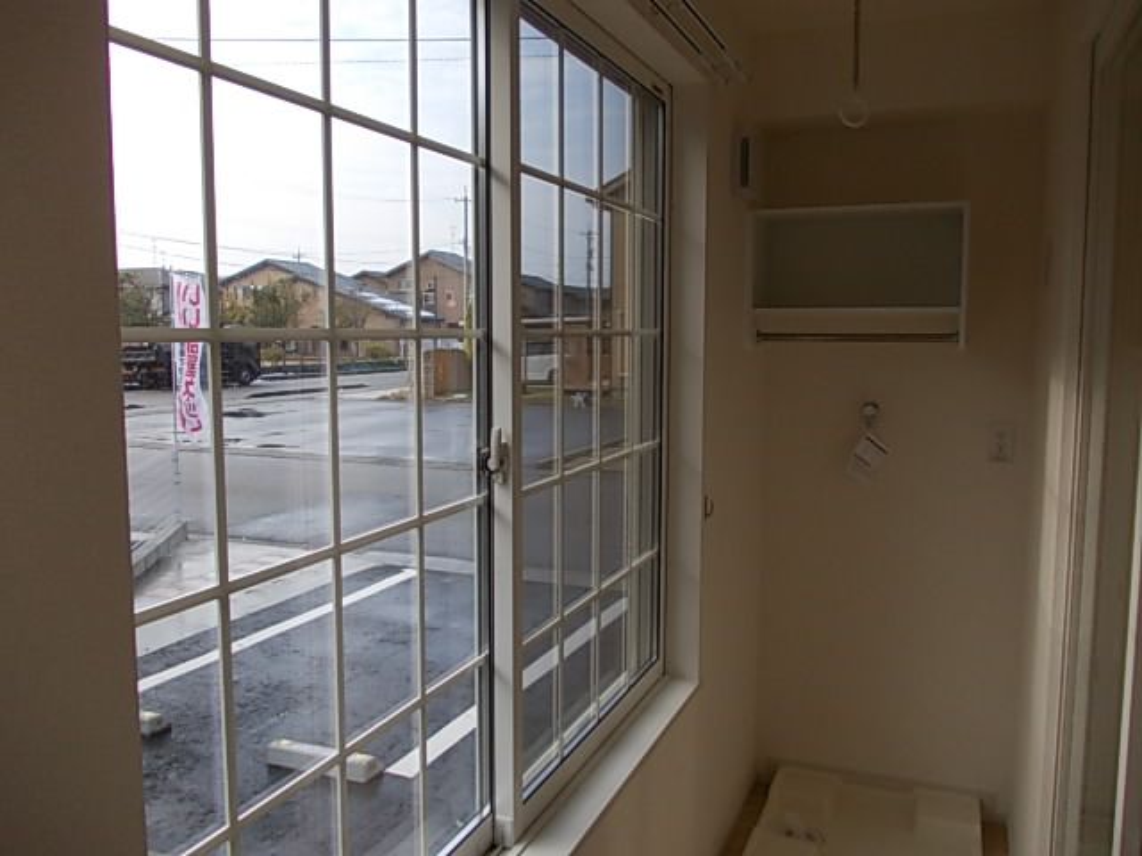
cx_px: 571
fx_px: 924
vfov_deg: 49.7
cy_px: 428
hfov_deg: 63.4
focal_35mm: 28
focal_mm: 4
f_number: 2.7
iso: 80
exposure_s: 1/500
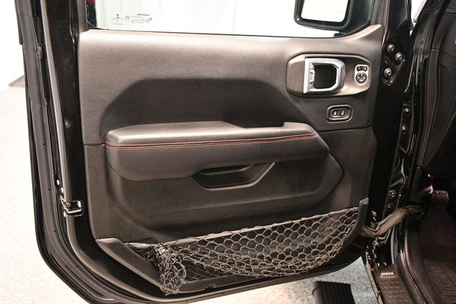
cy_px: 152
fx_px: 456
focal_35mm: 36
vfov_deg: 36.8
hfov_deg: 53.2
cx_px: 228
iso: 6400
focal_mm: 24
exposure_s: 1/60
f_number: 3.8
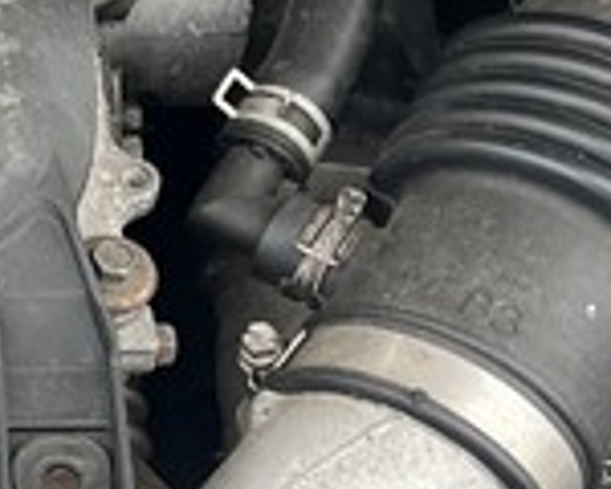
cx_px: -774
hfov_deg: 10.0
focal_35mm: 173
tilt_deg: -56.3
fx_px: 3128
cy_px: 424
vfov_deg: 8.9
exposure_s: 1/121
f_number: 1.5
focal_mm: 5.7
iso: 100
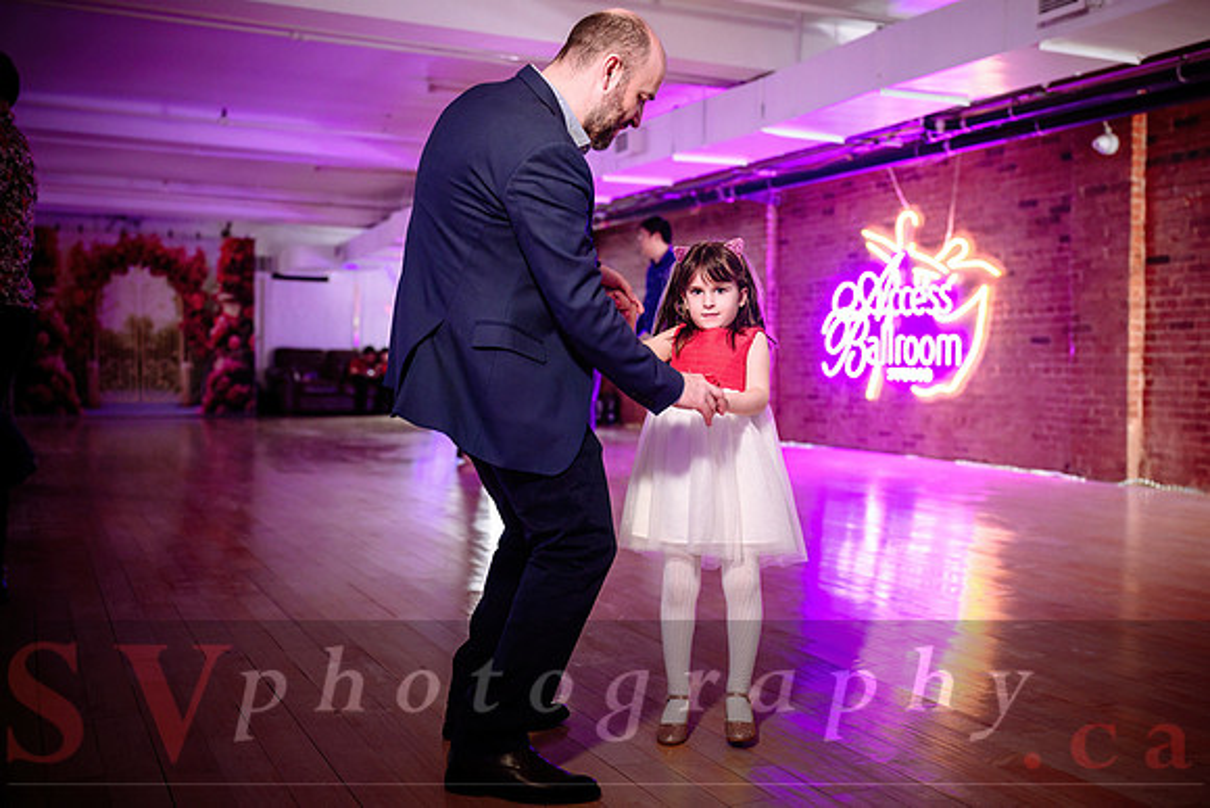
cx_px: 673
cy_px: 388
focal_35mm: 38
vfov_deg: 35.2
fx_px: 1271
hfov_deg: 50.8
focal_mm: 34
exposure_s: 1/200
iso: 2000
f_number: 2
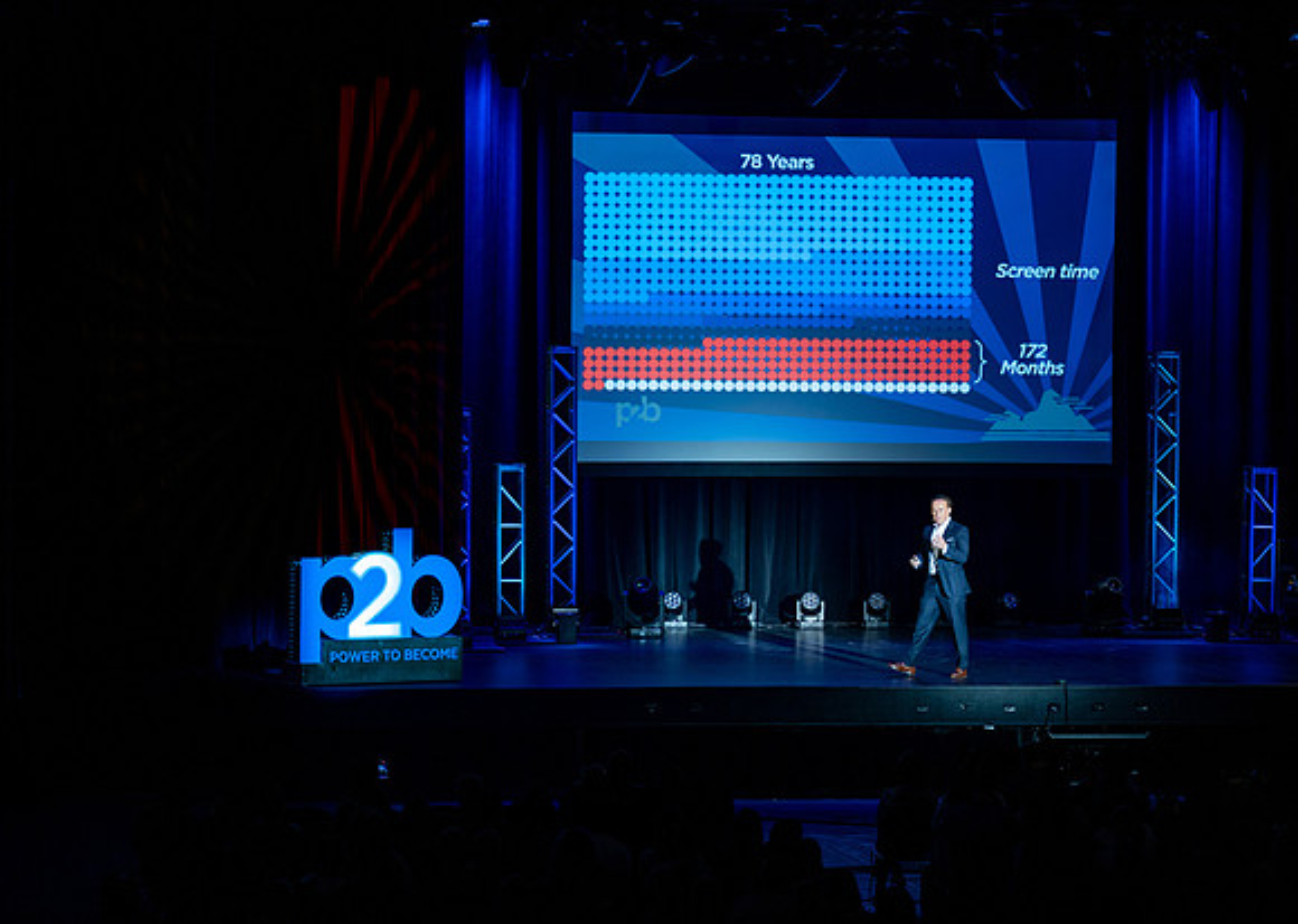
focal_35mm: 128
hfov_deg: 15.7
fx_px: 4699
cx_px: 562
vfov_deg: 11.2
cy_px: 490
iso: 400
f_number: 2.8
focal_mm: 115
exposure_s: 1/125
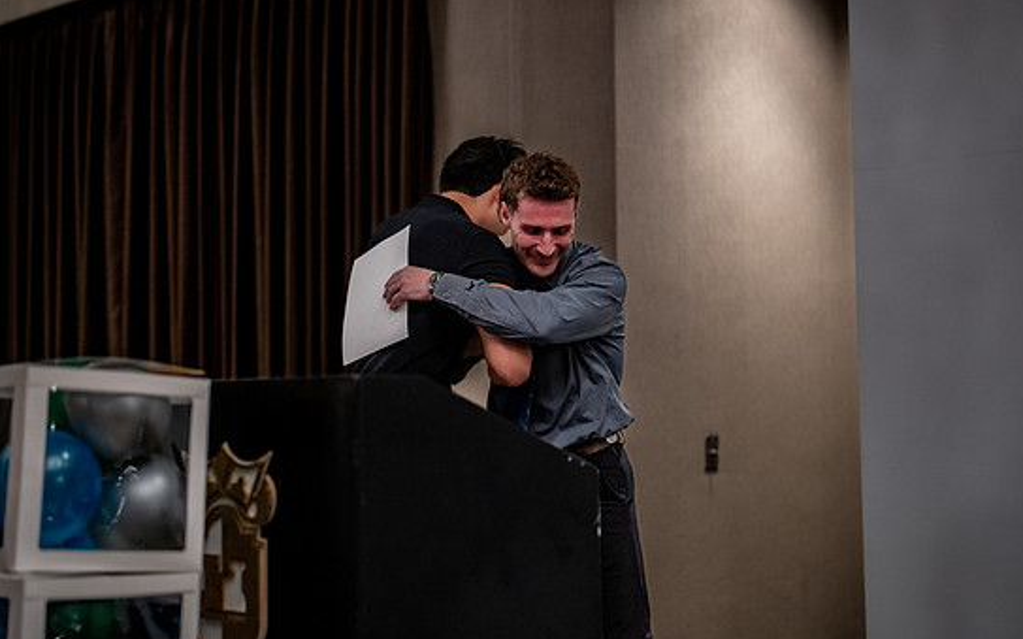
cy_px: 324
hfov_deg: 34.0
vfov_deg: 21.6
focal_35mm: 60
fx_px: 1672
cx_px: 512
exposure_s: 1/400
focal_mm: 50
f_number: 1.2
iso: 1250
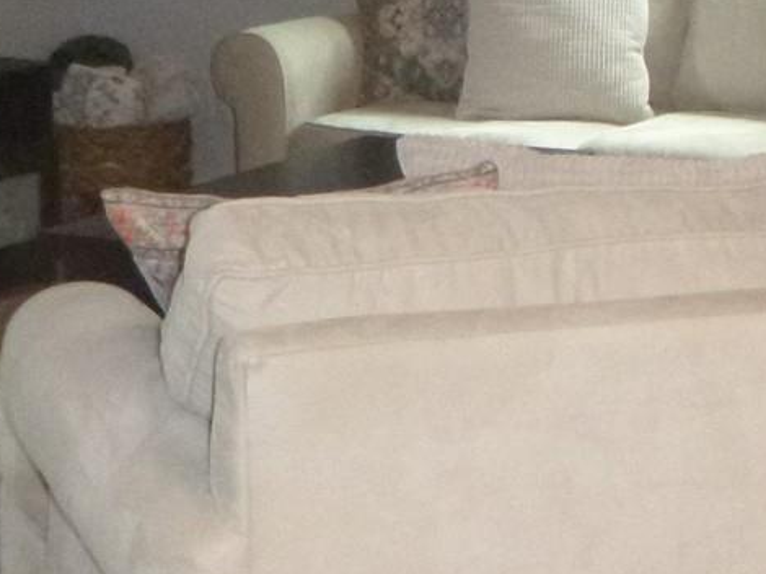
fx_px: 2411
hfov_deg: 18.0
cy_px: 95
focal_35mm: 109
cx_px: 471
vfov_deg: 13.5
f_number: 3.9
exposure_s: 1/60
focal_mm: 4.5
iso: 640
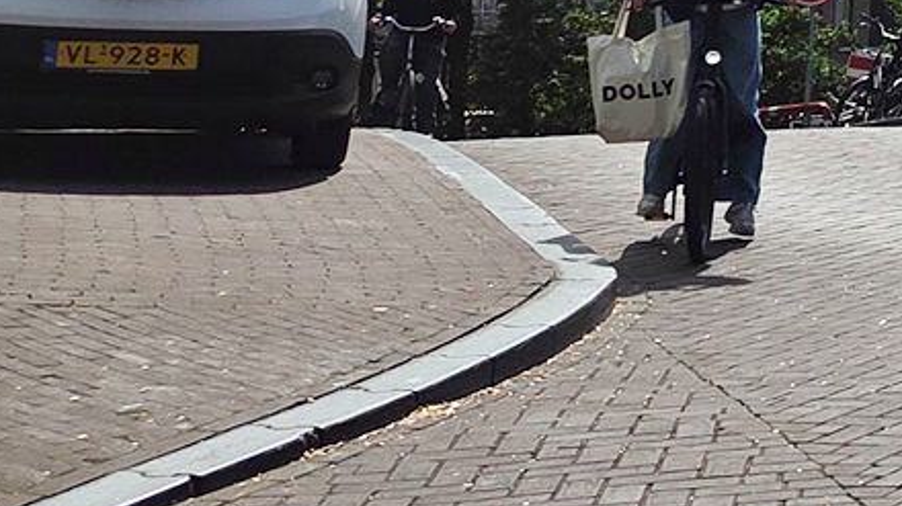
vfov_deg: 10.2
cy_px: -328
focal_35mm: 114
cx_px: 1972
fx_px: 2725
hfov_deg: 14.5
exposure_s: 1/7891
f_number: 1.8
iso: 64
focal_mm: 5.4
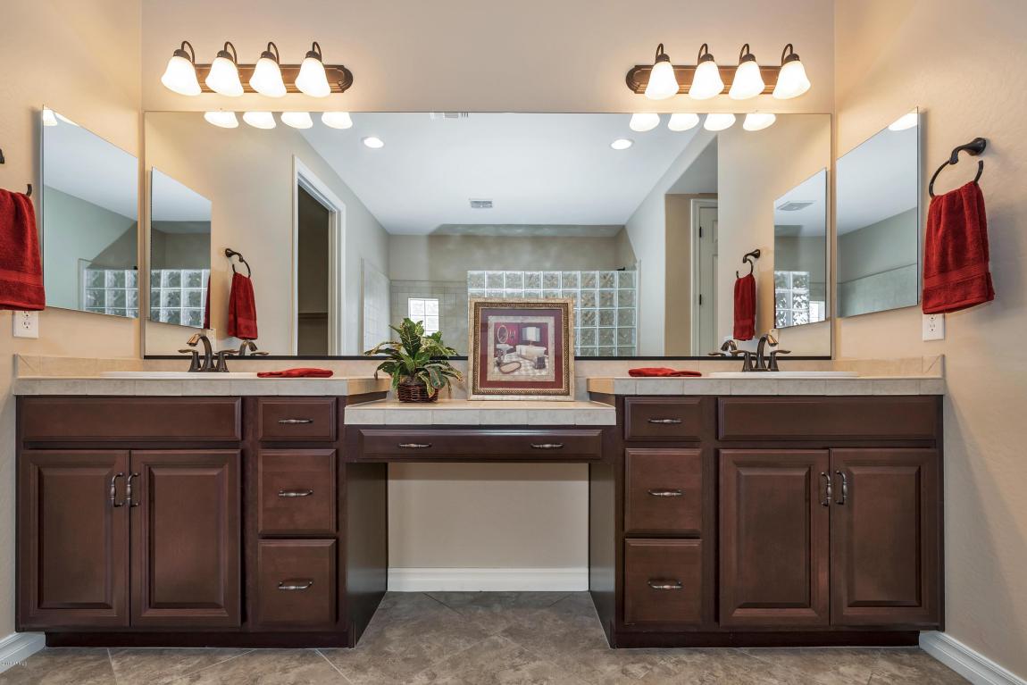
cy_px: 342
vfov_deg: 77.3
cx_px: 514
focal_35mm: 15
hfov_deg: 100.4
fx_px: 428
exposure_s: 1/60
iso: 640
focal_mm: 15
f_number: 5
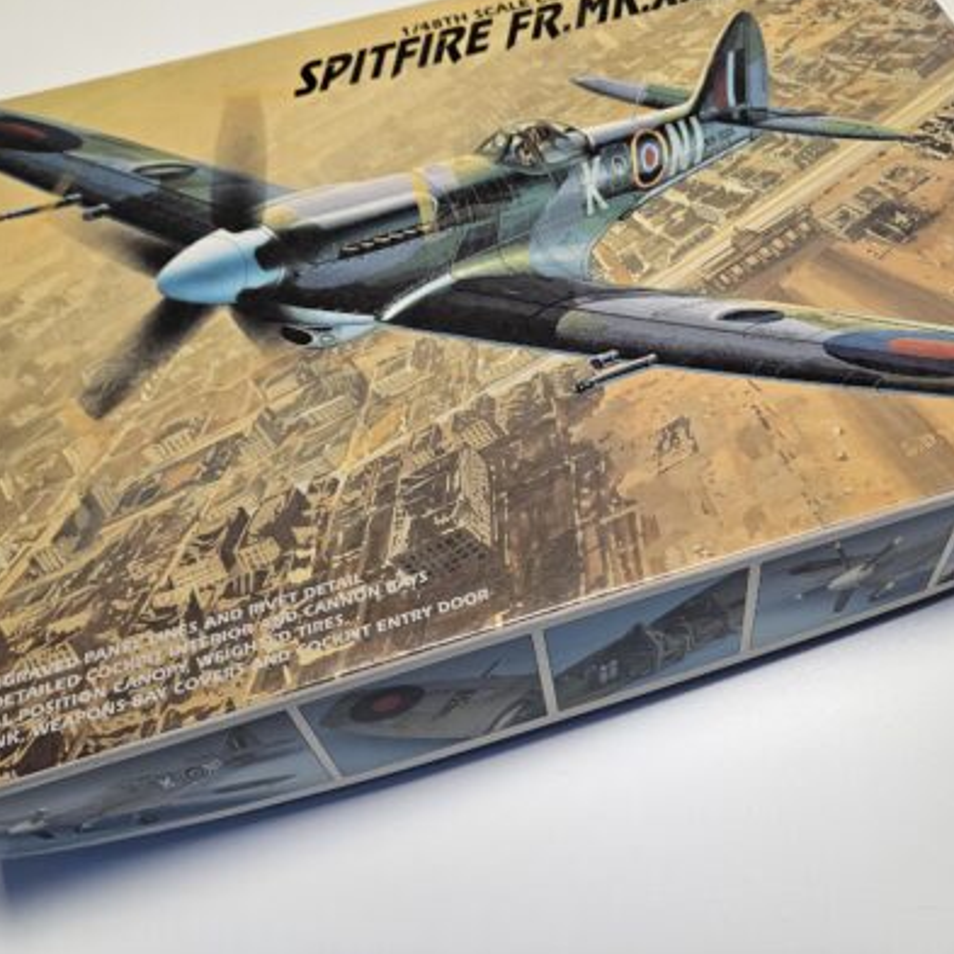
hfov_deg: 52.5
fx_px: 967
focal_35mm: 31
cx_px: 519
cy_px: 420
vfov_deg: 52.4
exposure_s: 1/120
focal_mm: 5.4
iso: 250
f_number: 1.8
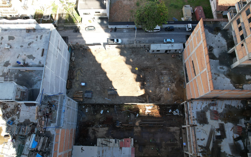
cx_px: 125
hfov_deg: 77.2
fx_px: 157
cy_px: 77
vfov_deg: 53.0
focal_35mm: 23
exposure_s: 1/400
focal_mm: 8.38
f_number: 2.8
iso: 100
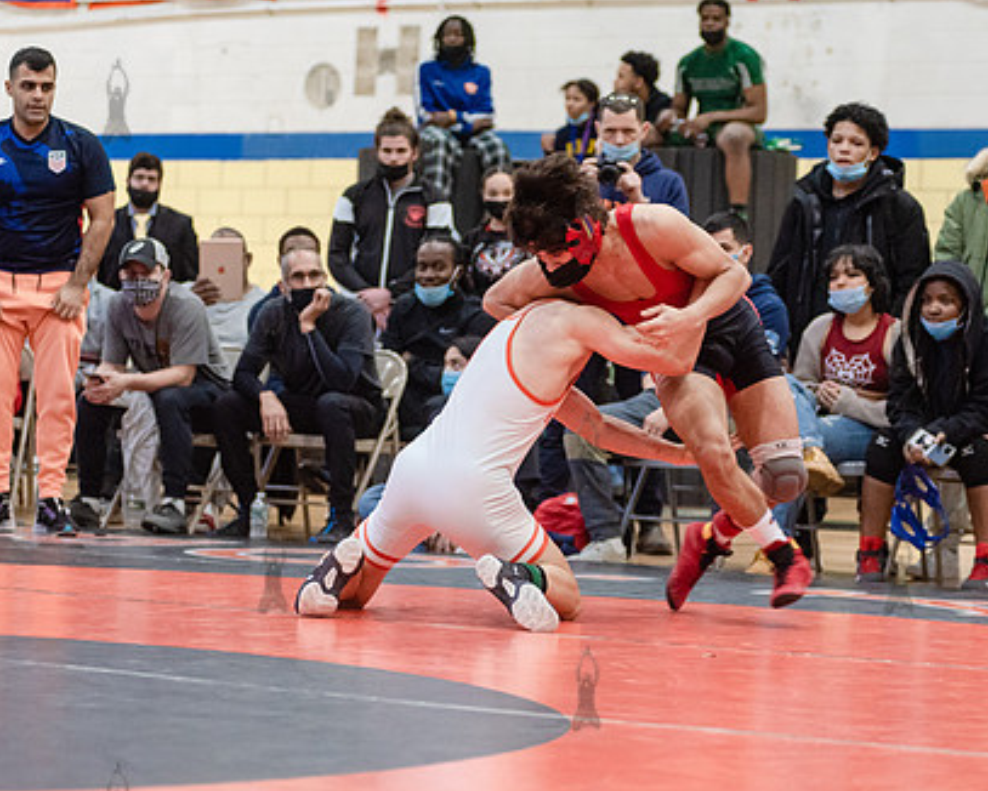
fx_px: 3364
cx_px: 585
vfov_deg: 13.4
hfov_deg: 16.7
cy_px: 453
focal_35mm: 115
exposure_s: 1/400
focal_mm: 86
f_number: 3.5
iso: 4000
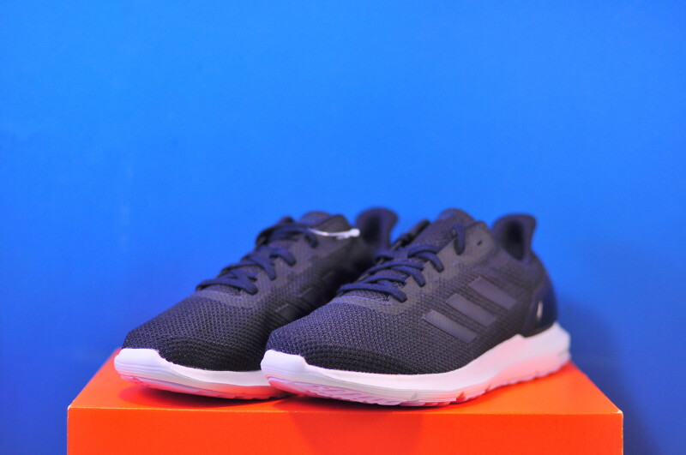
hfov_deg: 27.0
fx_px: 1427
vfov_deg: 18.1
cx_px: 343
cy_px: 228
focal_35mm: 75
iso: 250
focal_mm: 50
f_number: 2
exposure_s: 1/320
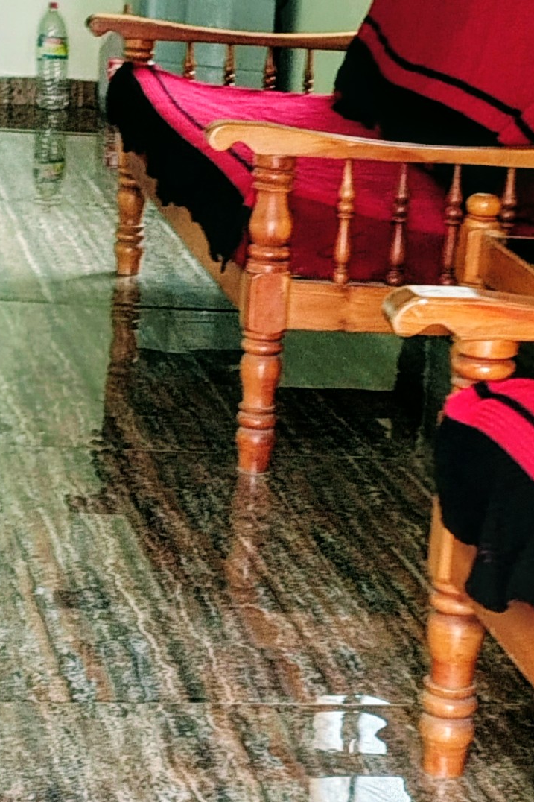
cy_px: 704
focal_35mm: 99
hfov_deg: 13.8
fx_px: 2203
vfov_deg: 20.3
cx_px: 361
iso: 915
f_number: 1.7
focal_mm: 4.71
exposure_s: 1/50.1
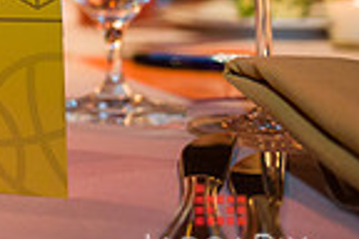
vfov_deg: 10.1
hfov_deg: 13.6
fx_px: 1286
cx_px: -352
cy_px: -167
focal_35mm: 129
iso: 1600
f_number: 3.2
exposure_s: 1/200
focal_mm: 32
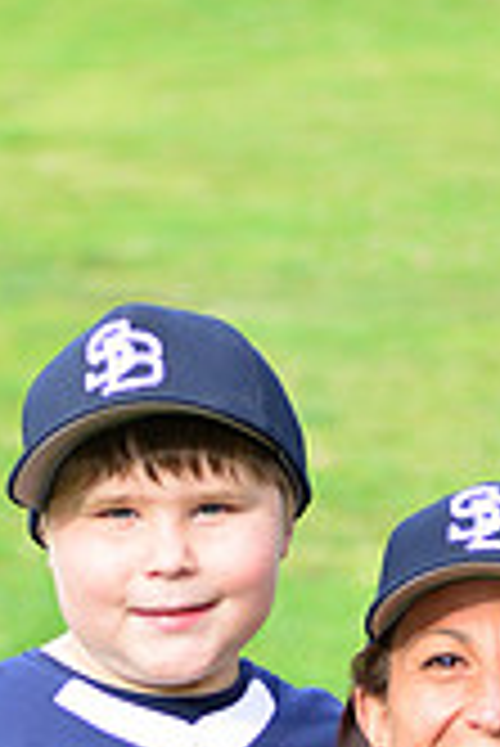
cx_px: 277
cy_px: 1260
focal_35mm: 350
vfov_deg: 5.8
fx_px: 7276
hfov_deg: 3.9
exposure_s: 1/200
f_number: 5.6
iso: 320
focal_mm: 100
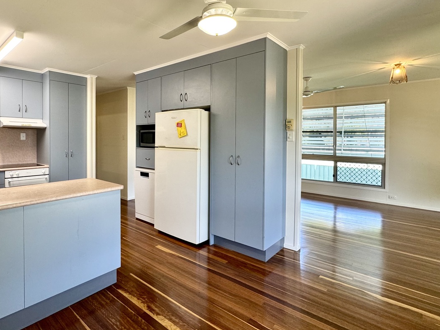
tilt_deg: -1.1
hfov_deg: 80.6
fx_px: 254
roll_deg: +0.5
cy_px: 144
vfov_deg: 65.7
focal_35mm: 20
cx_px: 172
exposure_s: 1/100
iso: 160
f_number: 2.2
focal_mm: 2.22
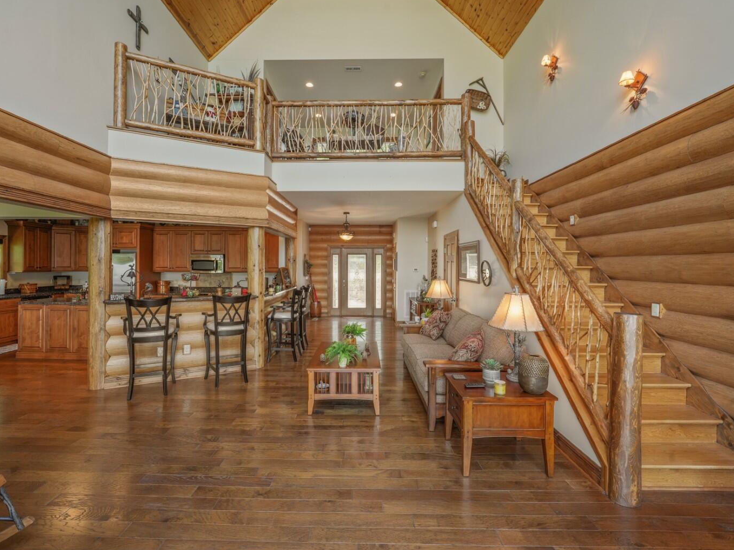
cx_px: 356
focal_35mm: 16
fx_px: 339
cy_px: 267
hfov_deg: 94.5
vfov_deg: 78.1
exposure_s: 1/5
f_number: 10
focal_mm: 14
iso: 400
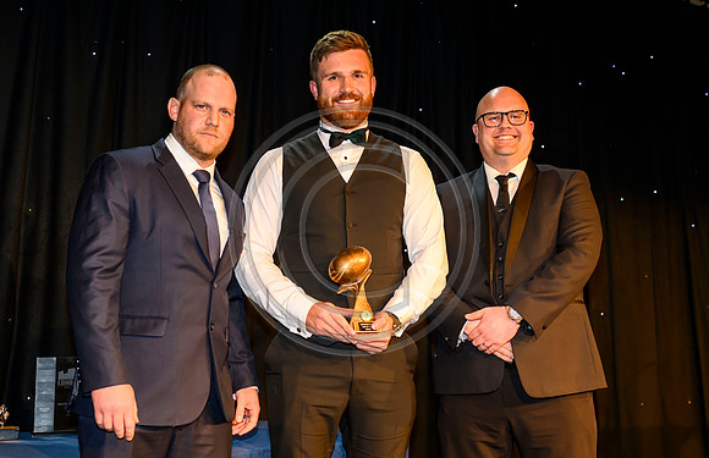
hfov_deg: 43.1
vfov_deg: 28.6
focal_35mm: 46
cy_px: 233
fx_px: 898
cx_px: 346
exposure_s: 1/250
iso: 1600
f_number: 3.2
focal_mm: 35
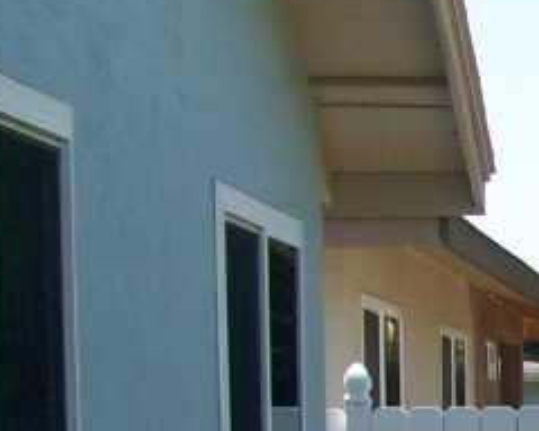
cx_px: 1422
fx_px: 2824
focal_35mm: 177
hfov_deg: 9.4
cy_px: 615
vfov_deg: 8.6
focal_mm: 5.7
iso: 64
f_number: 2.8
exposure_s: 1/552
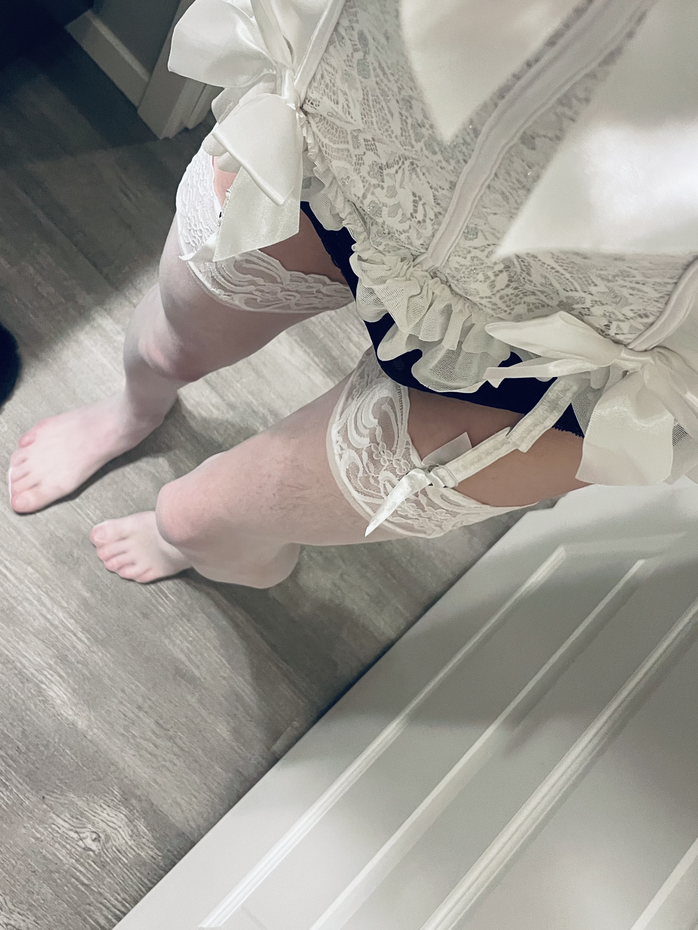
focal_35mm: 36
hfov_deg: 39.7
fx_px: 968
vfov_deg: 51.1
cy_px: 378
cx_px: 336
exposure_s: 1/60
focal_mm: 4.2
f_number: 1.6
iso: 400
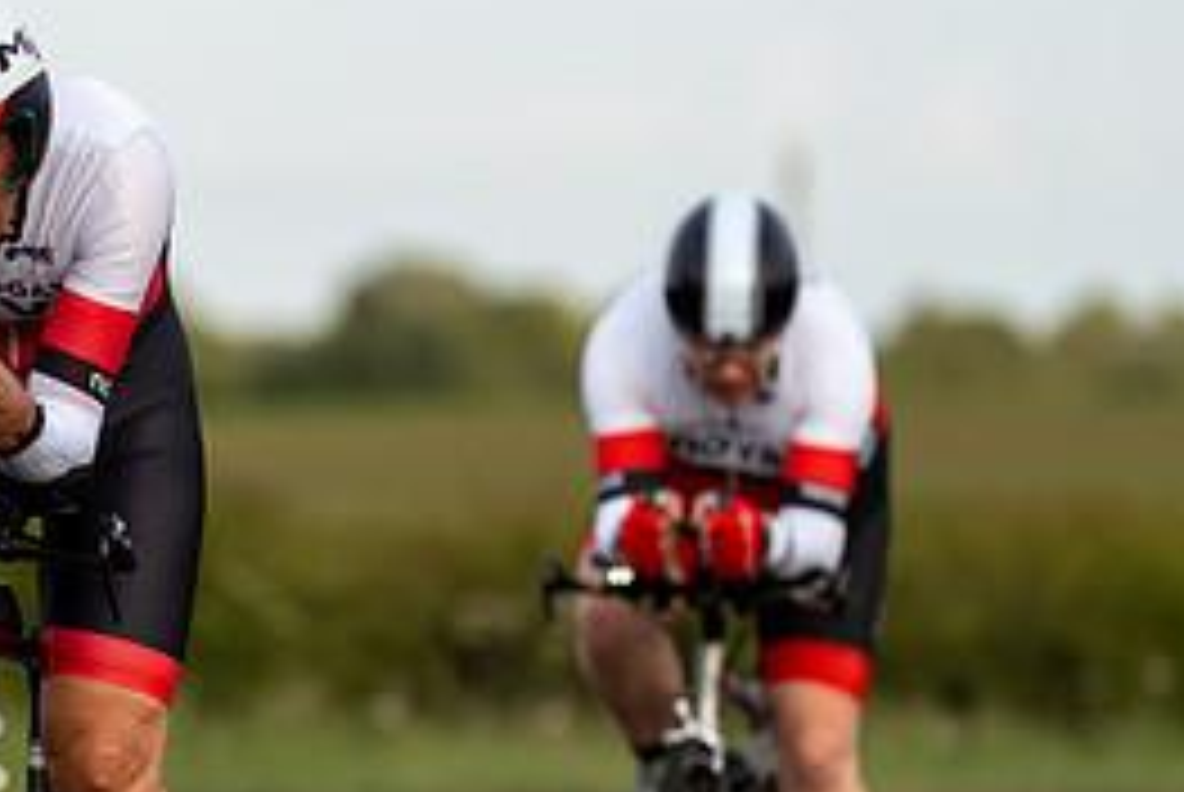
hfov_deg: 4.1
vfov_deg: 2.7
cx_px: 67
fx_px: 16660
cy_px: 411
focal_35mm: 506
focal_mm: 197
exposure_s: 1/1000
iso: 160
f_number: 3.2
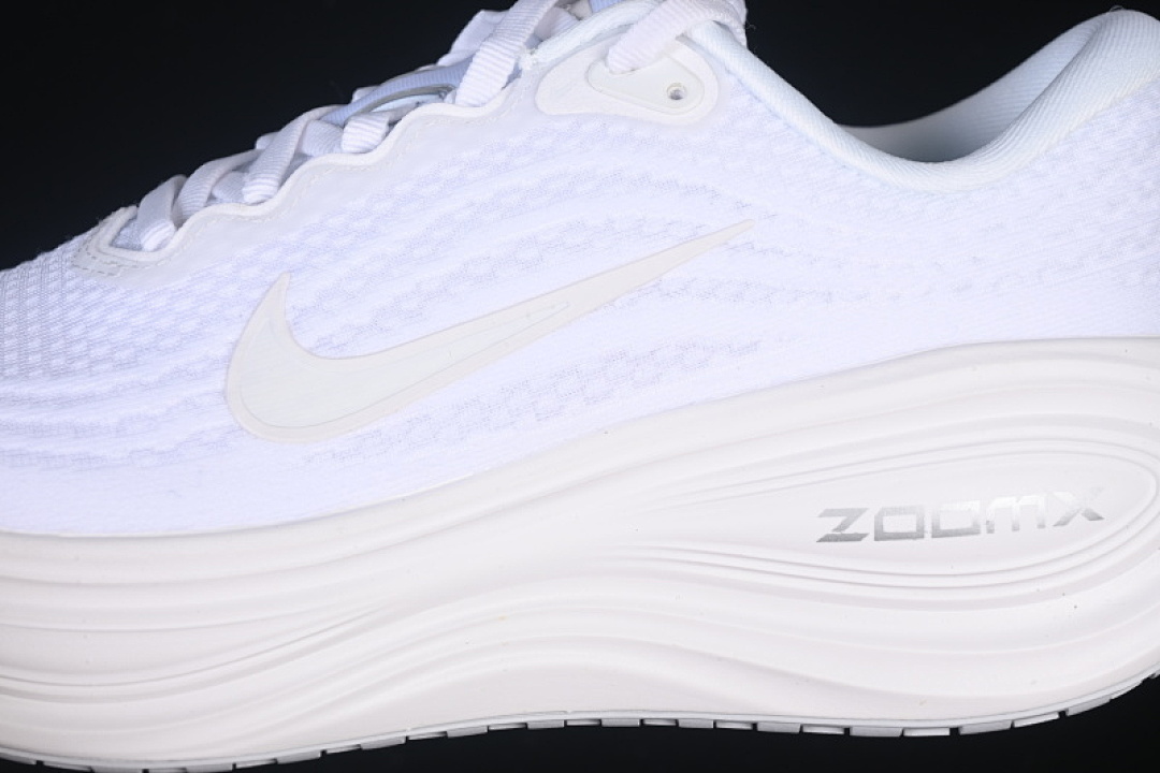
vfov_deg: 18.2
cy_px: 386
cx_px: 580
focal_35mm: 75
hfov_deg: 27.0
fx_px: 2416
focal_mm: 50
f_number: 7.1
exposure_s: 1/100
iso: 160
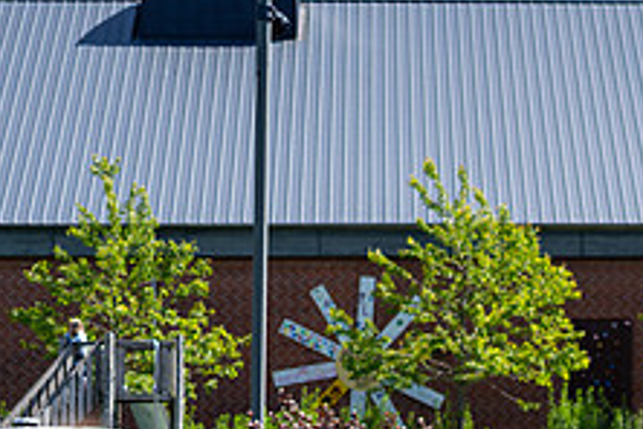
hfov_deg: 9.0
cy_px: 532
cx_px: 692
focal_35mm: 227
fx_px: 4054
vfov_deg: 6.0
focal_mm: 85
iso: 50
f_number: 1.4
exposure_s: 1/2500
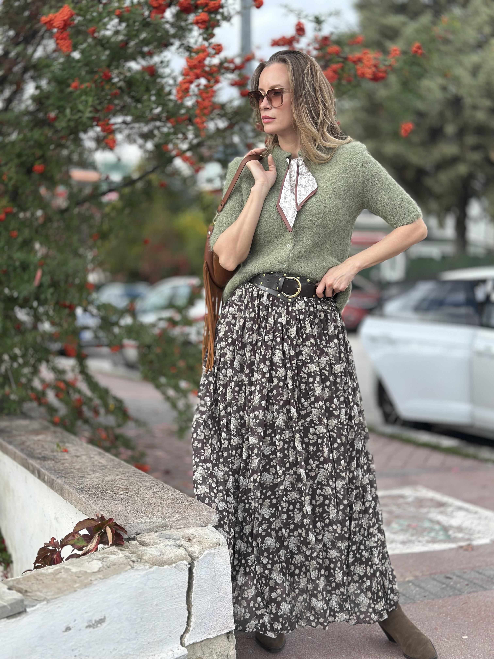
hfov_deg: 30.3
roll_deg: -2.2
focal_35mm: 48
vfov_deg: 39.7
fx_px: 913
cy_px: 330
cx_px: 247
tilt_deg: -7.7
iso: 80
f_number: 1.78
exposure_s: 1/1339
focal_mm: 6.86
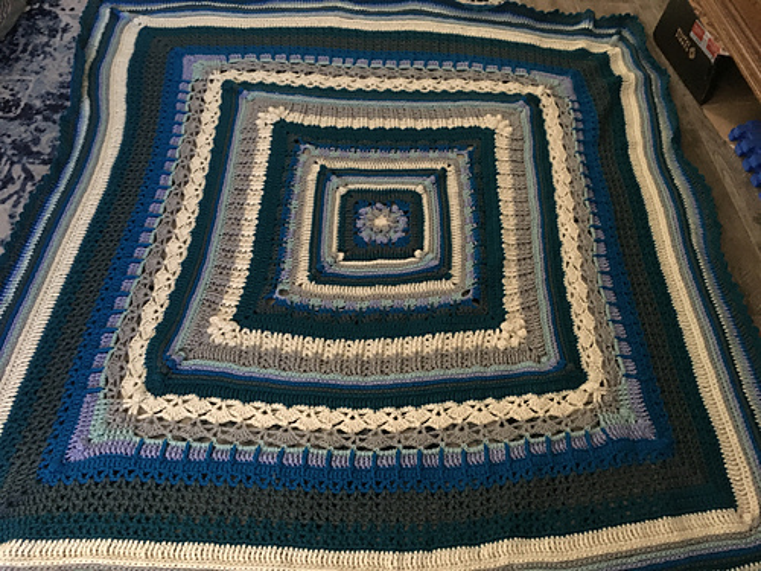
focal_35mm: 29
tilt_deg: -52.7
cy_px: 286
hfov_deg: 61.7
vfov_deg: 48.2
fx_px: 638
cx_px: 380
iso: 500
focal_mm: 4.15
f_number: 2.2
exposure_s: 1/15
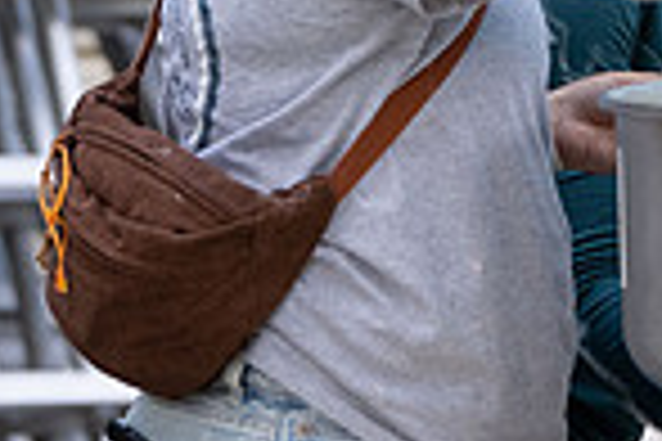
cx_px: 765
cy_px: -322
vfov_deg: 2.4
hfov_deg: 3.6
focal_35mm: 576
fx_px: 10591
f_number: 4
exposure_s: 1/1250
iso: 1400
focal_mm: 120
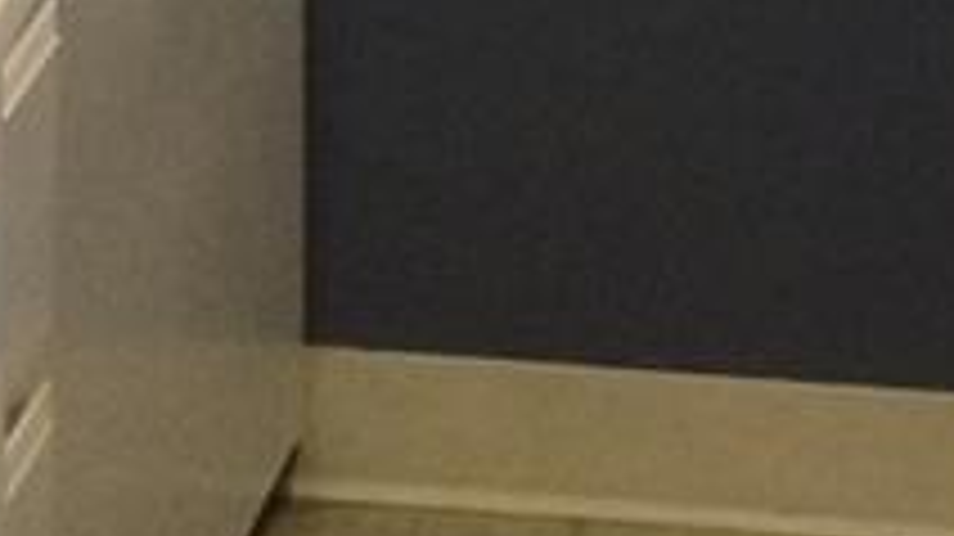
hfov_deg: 11.8
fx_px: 4526
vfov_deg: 6.3
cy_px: -1022
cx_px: 1098
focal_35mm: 179
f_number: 2.2
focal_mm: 4.15
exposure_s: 1/30
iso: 200
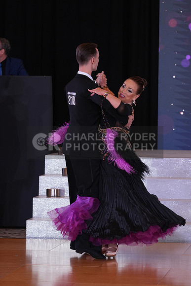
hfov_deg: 6.9
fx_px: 1591
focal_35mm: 200
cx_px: 96
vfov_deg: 10.3
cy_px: 143
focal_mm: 200
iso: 1250
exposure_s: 1/200
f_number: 4.5
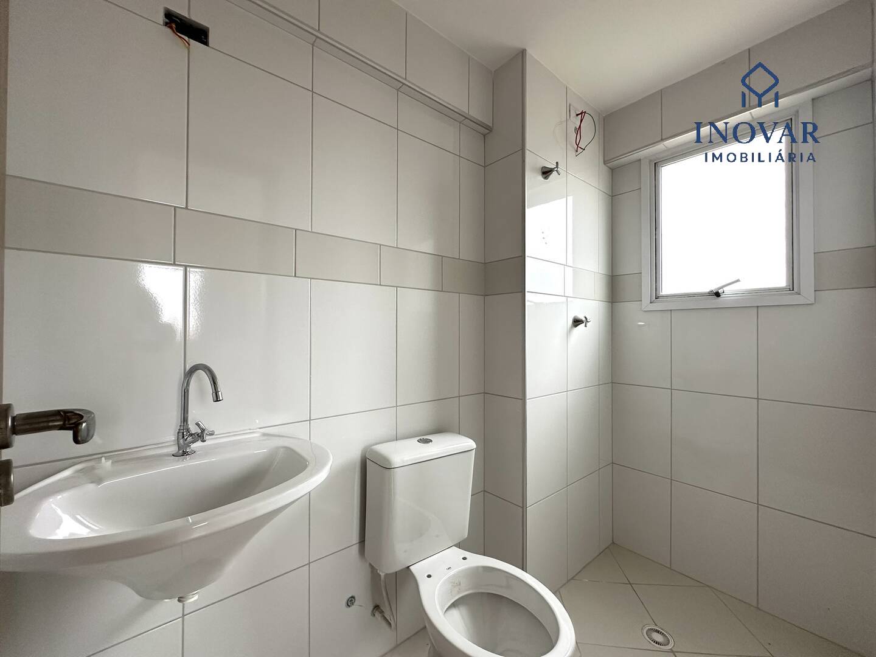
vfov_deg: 85.7
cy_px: 328
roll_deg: -0.5
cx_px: 438
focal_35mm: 14
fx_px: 354
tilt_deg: +0.7
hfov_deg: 102.1
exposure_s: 1/99
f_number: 2.2
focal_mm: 2.22
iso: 125
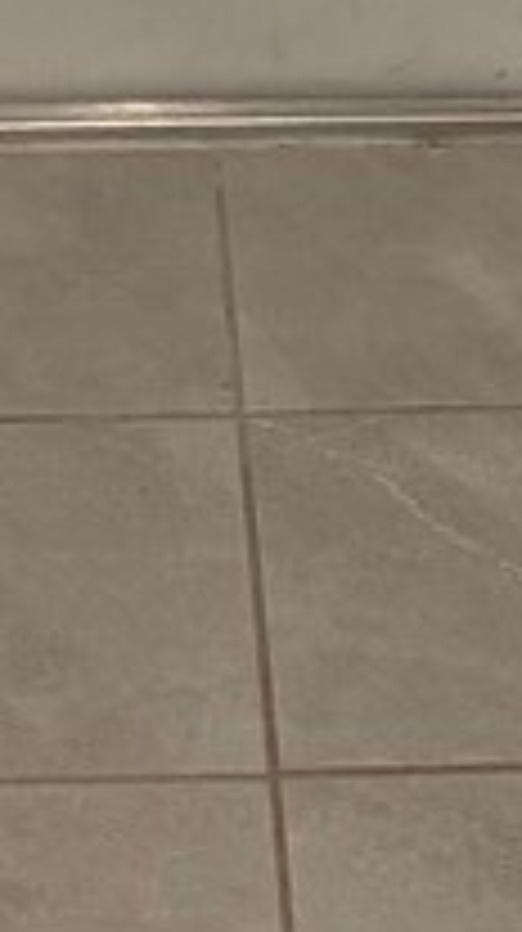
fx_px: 4985
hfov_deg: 6.0
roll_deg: +0.3
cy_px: -882
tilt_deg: -12.3
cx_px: 243
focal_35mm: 202
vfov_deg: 10.0
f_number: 1.78
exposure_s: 1/120
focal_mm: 6.76
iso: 400
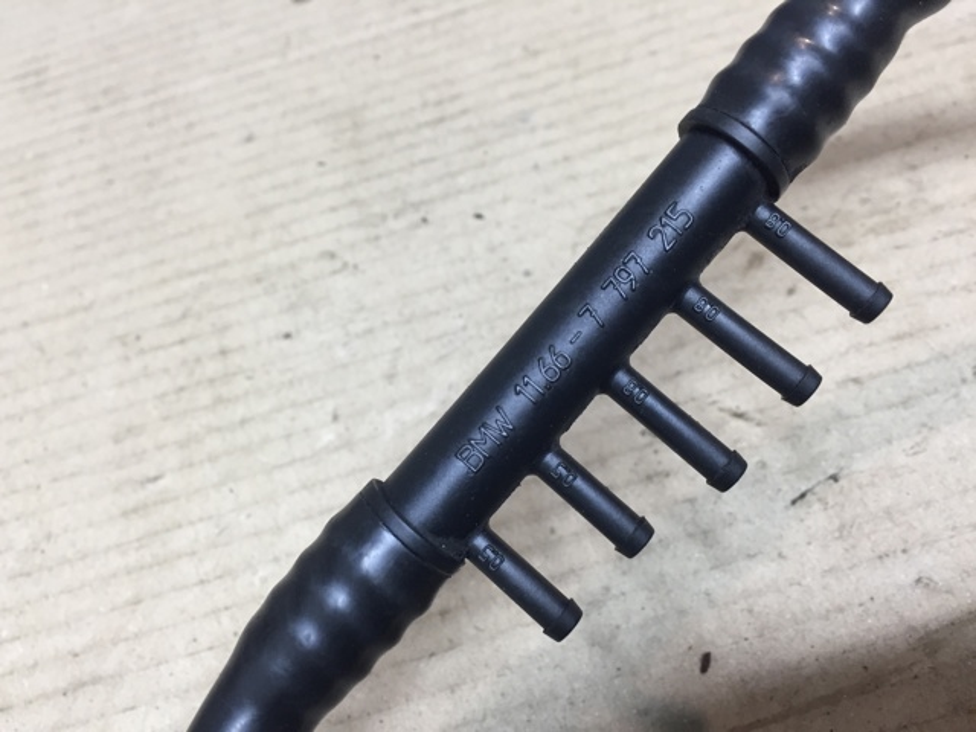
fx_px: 818
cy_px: 366
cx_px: 488
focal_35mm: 29
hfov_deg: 61.7
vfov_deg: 48.2
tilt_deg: -57.3
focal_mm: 4.15
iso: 64
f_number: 2.2
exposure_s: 1/33
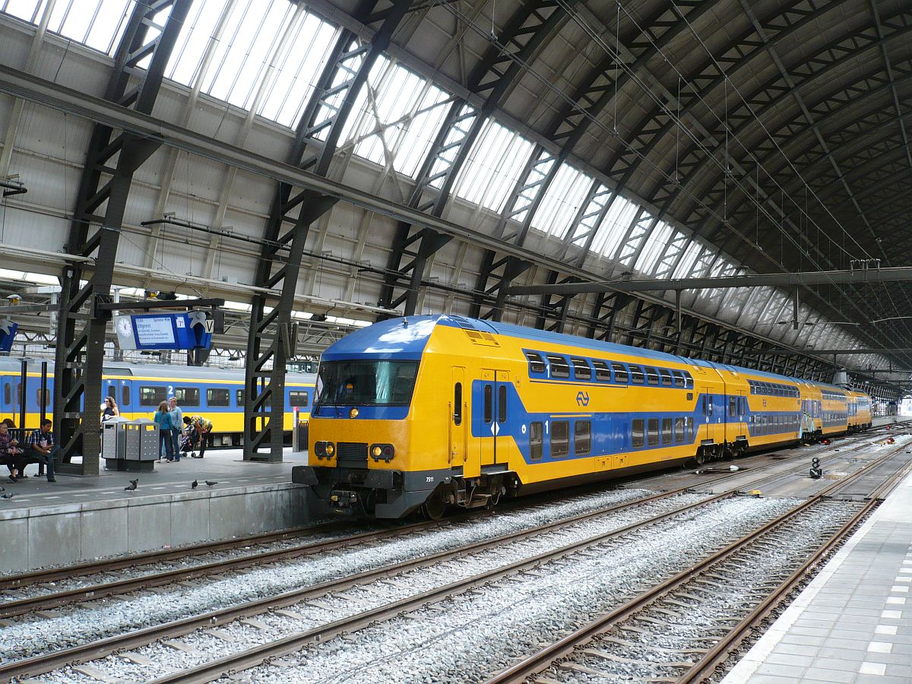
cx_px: 456
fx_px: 948
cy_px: 342
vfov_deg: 39.7
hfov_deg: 51.4
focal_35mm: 36
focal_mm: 6
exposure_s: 1/60
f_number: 2.9
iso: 100
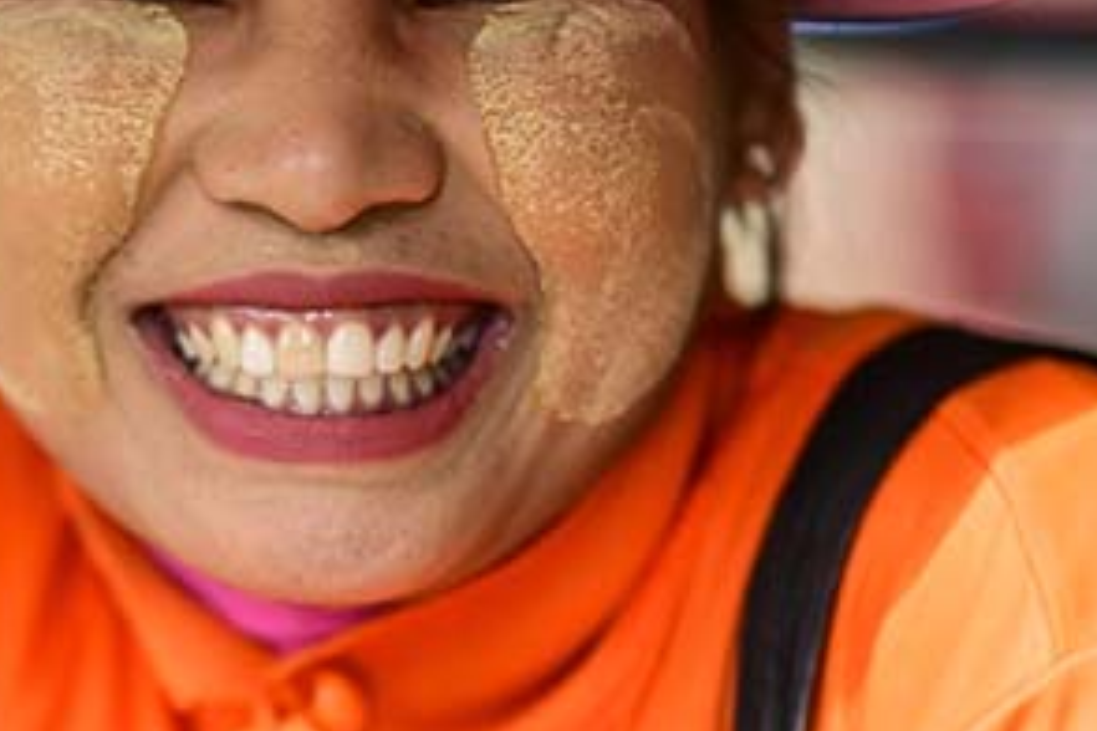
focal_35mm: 278
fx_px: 8471
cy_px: 589
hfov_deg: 7.4
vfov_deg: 4.9
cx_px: 123
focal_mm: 85
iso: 220
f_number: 1.2
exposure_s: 1/5000
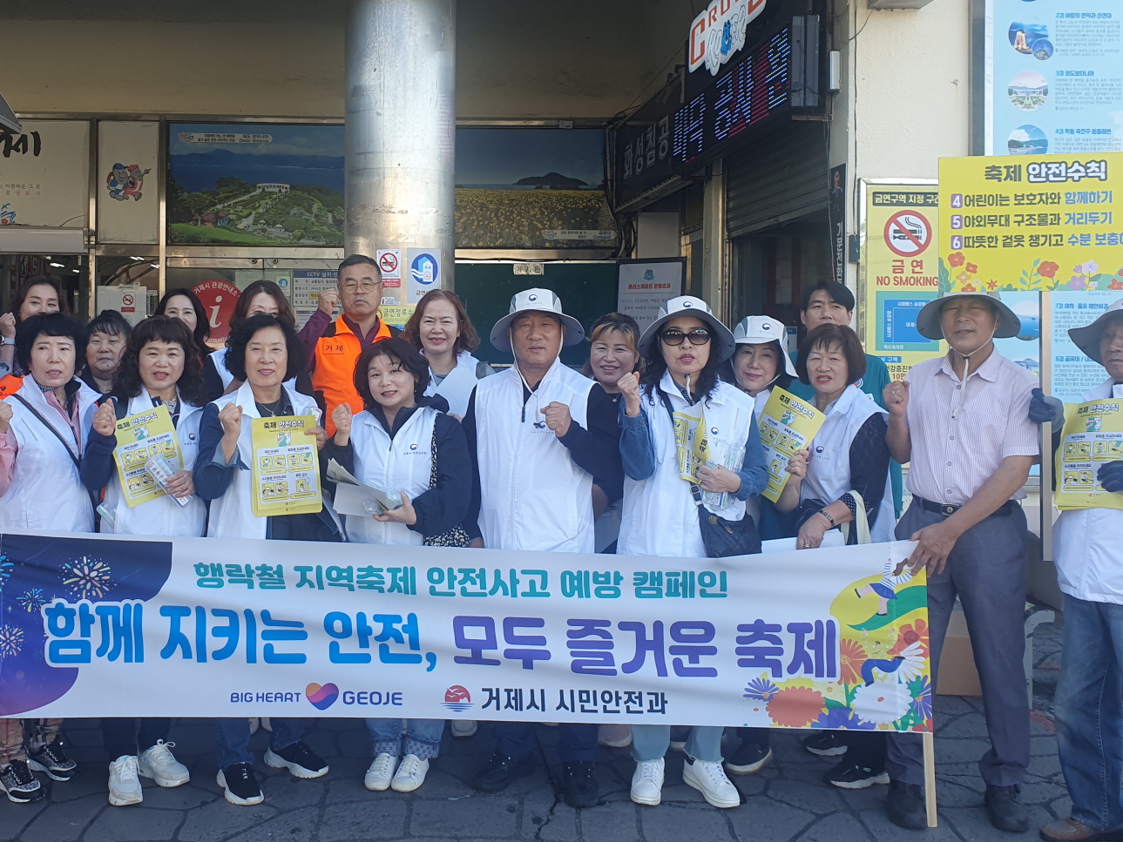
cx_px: 383
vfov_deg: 38.6
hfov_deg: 49.3
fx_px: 1200
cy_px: 357
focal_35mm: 37
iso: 50
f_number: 2.4
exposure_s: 1/199
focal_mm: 4.32
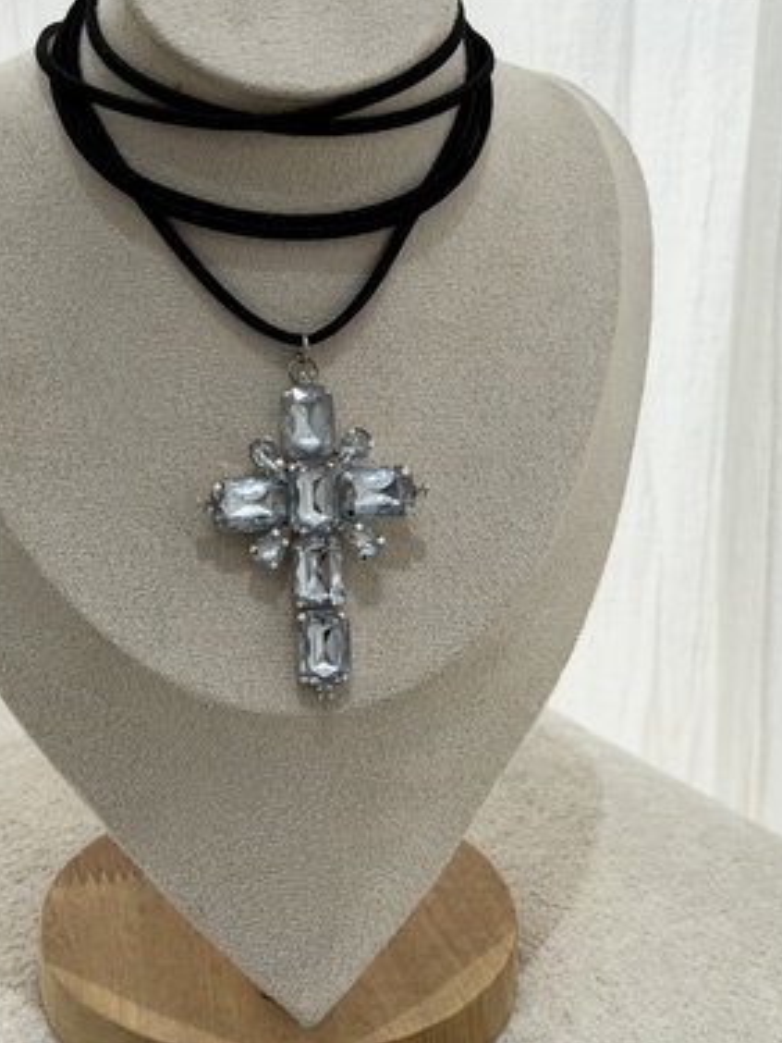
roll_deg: +0.5
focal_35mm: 68
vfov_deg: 28.5
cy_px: 454
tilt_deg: -20.9
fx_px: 2048
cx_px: 308
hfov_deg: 21.6
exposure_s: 1/50
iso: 50
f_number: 1.78
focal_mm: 6.76
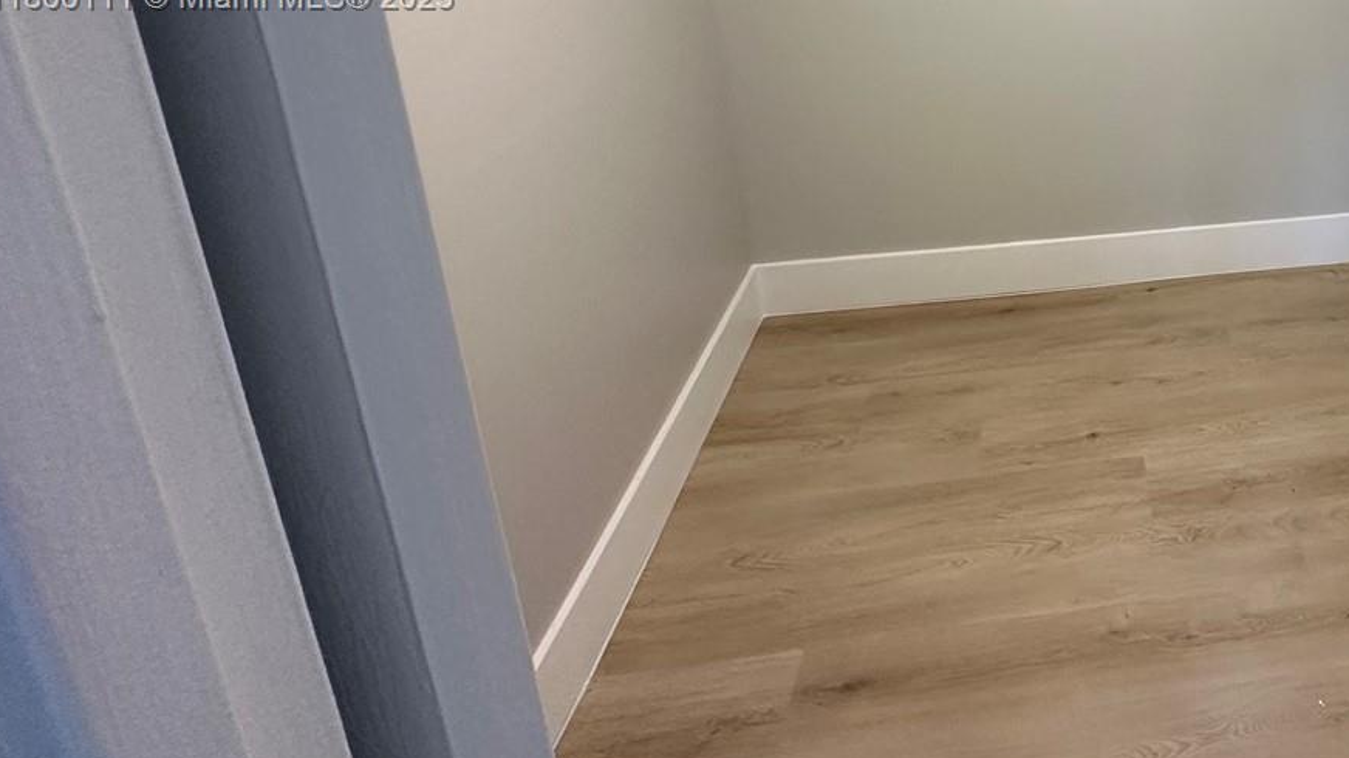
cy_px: 0
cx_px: 1196
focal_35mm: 28
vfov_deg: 37.1
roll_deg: +1.0
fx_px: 1001
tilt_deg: -13.8
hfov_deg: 58.8
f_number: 2.2
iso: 250
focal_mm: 2.22
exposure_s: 1/120
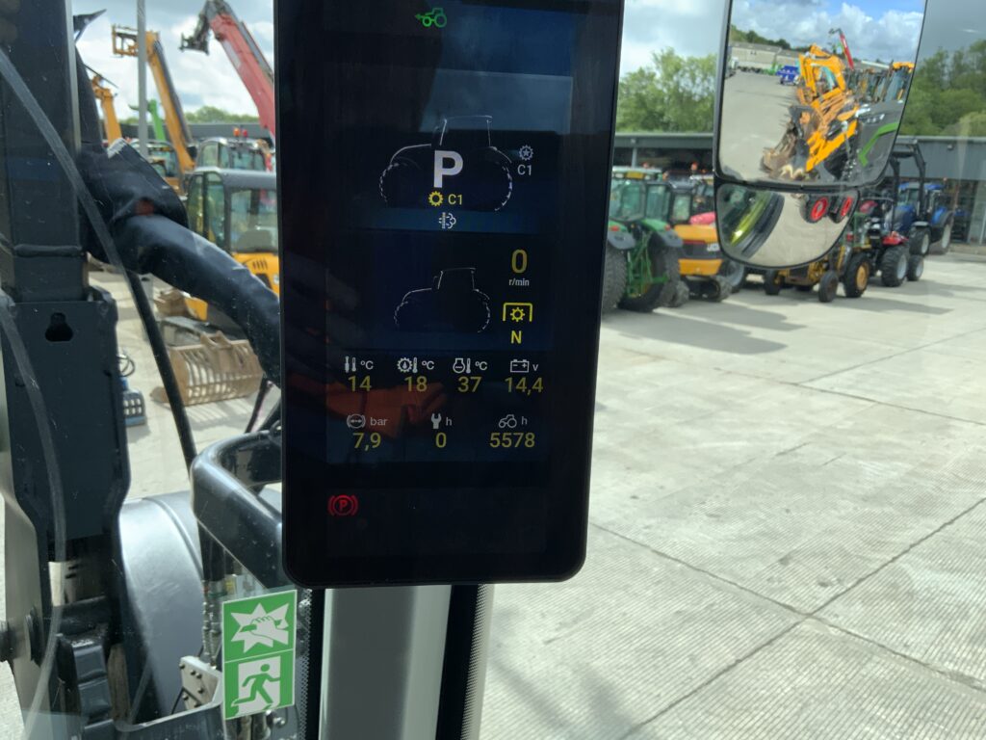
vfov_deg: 48.2
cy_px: 370
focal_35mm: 29
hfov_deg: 61.7
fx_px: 826
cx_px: 493
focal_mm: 3
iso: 16
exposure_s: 1/545
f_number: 1.8
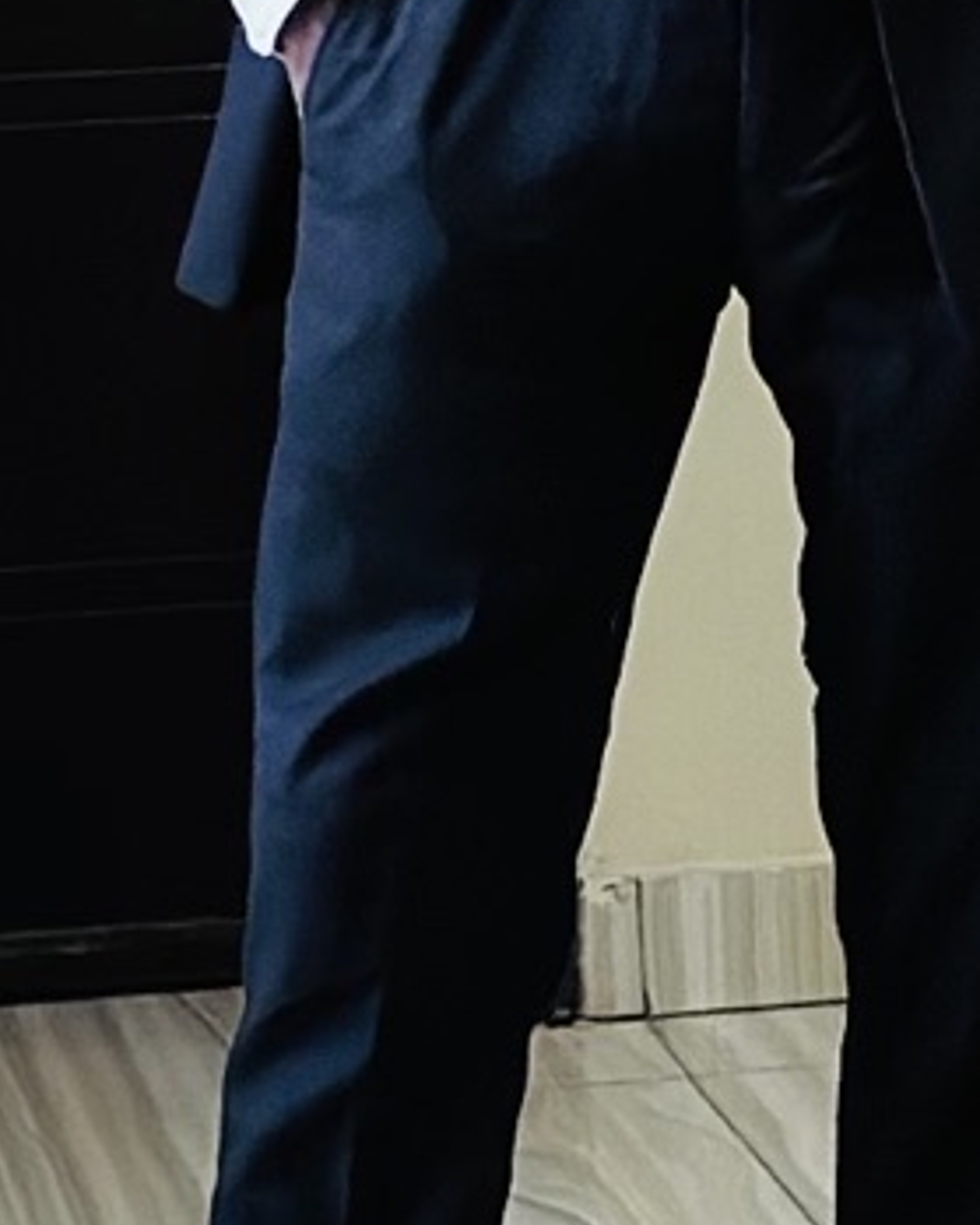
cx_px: 927
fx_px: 7798
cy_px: 340
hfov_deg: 7.2
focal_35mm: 215
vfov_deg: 9.0
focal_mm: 6.86
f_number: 1.78
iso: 1000
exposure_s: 1/14
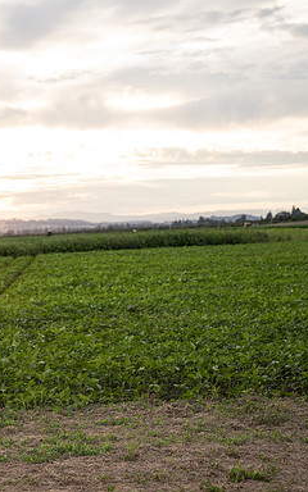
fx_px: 1074
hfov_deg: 15.8
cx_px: -33
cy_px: 245
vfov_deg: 25.8
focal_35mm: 80
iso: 320
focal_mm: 52
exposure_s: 1/500
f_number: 3.5
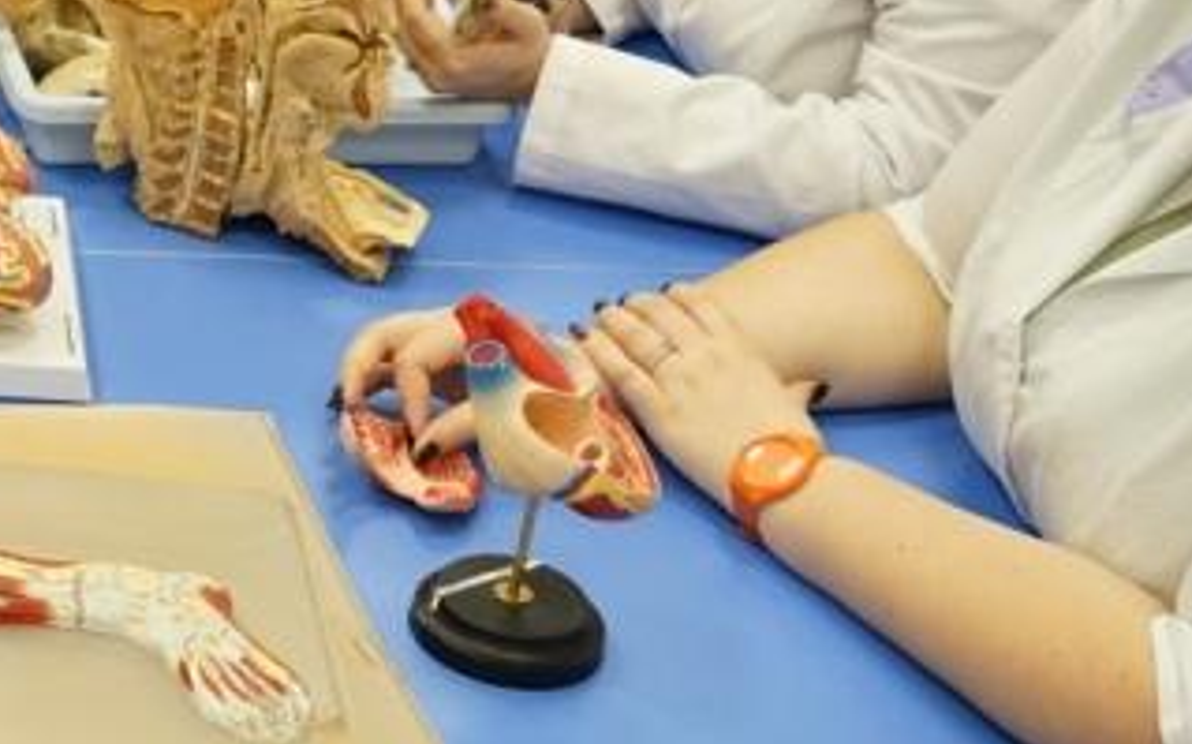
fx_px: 3085
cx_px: -333
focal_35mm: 95
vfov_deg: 13.7
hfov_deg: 20.1
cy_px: 174
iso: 1250
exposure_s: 1/200
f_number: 4
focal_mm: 29
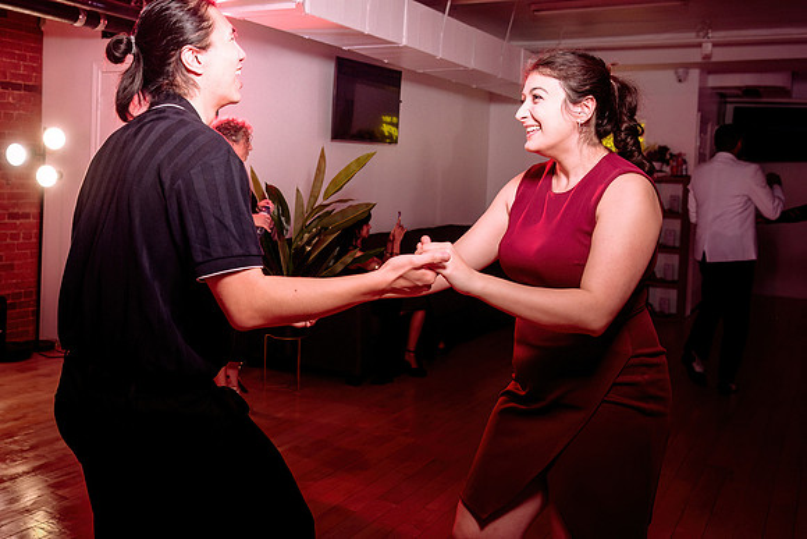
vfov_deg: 33.9
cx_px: 323
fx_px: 879
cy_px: 209
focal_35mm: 39
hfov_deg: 49.0
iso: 640
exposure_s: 1/200
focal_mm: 32
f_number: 4
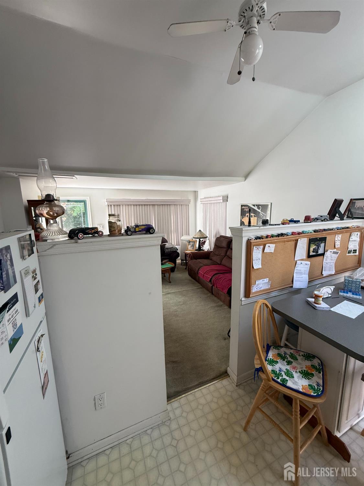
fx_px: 196
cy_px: 243
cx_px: 182
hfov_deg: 85.7
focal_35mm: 14
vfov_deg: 102.1
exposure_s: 1/99
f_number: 2.2
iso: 160
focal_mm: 2.22
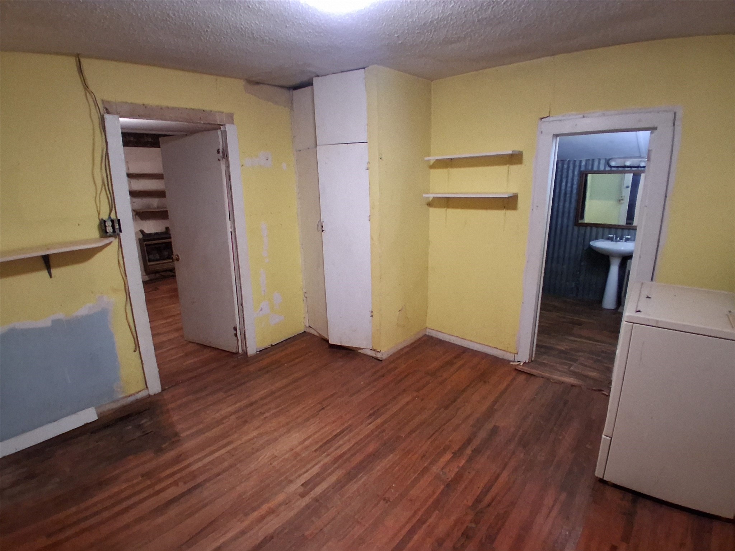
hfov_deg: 91.0
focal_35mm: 17
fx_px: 361
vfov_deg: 74.7
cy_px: 276
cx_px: 368
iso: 500
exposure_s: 1/24
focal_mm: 1.4
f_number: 2.2
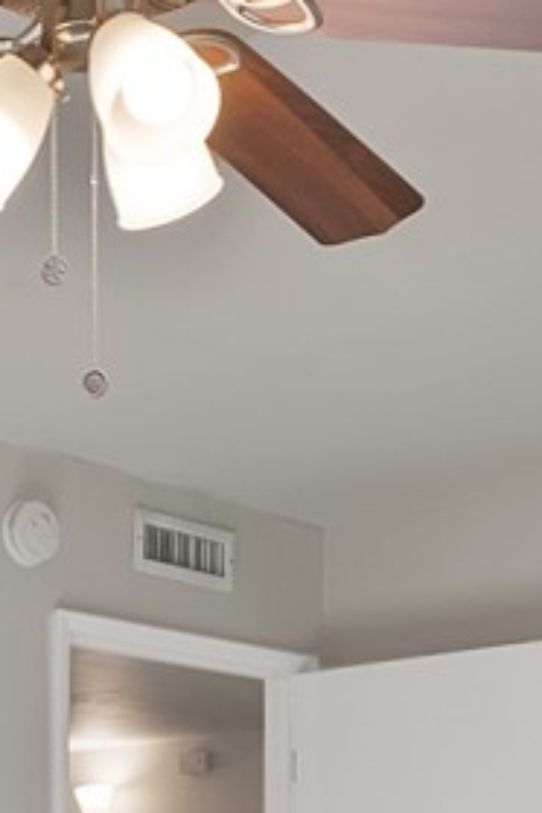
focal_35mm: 86
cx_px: 96
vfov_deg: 21.8
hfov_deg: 15.8
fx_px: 1942
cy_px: 995
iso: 500
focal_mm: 12
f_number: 9
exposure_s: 1/15
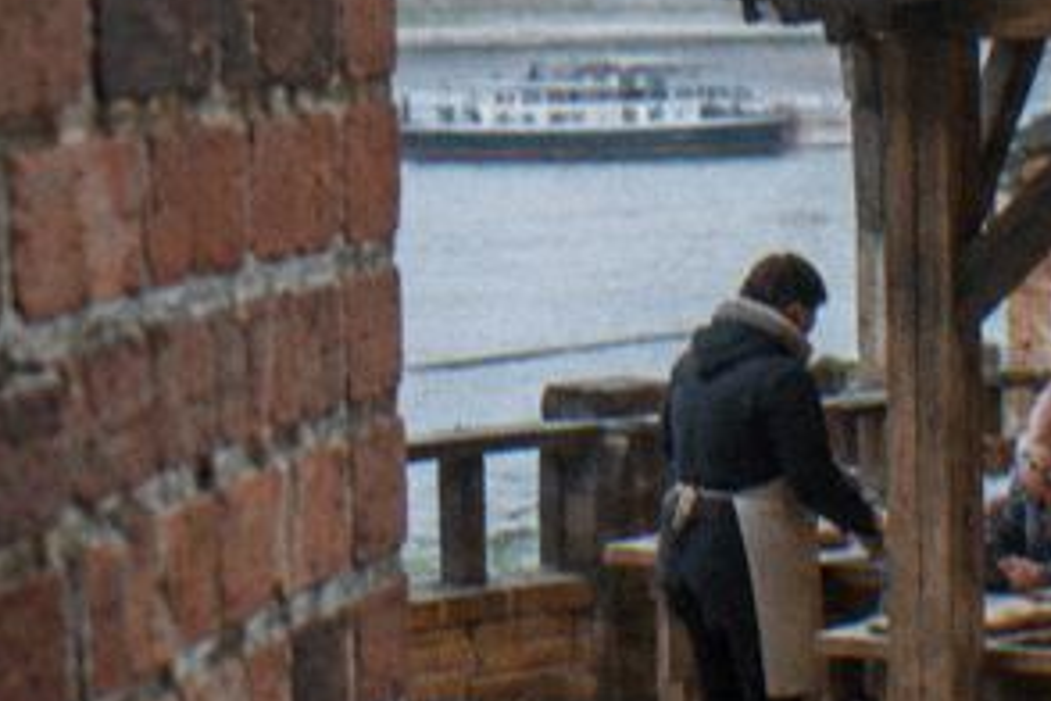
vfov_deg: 6.3
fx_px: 6364
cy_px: 333
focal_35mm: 218
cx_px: 1183
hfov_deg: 9.3
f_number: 5.6
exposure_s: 1/400
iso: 400
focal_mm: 64
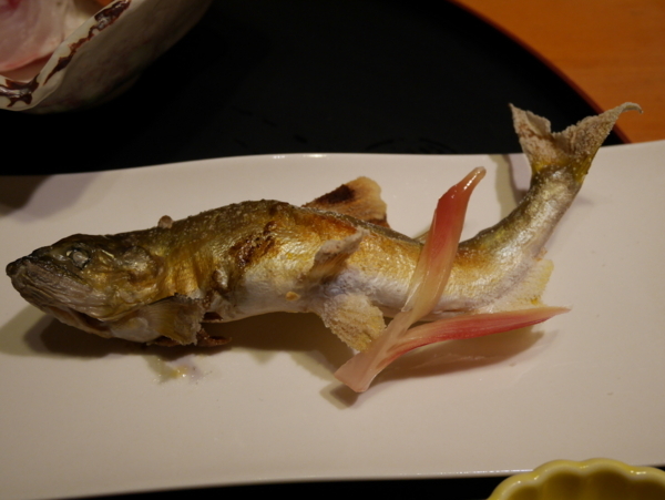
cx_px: 332
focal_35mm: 36
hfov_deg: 51.3
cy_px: 250
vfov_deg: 39.7
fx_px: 692
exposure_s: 1/60
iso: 800
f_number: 4.2
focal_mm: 18
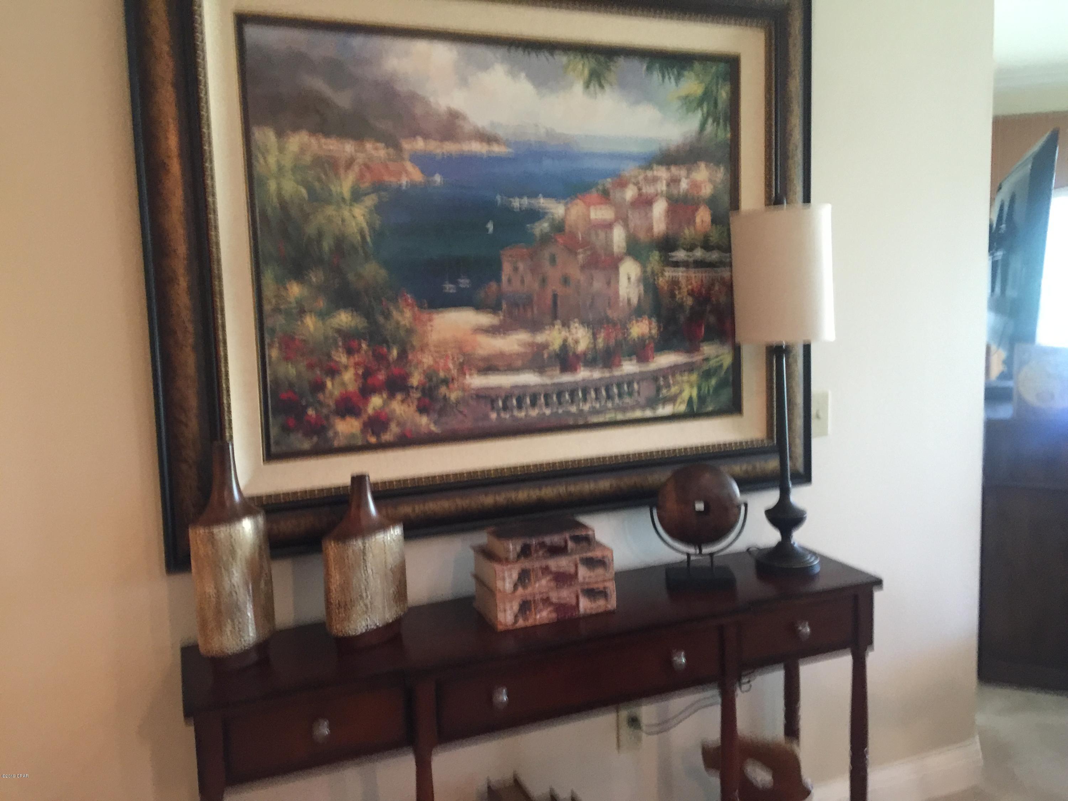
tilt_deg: -7.1
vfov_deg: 48.2
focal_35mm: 29
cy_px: 400
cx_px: 534
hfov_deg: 61.7
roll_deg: +1.0
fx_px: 895
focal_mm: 4.15
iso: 125
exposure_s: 1/10
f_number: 2.2
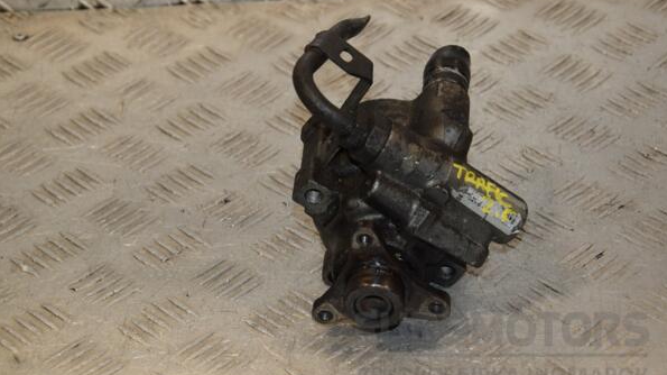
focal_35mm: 111
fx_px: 1962
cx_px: 334
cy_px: 180
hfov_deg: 19.3
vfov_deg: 10.9
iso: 800
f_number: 7.1
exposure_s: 1/200
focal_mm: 70
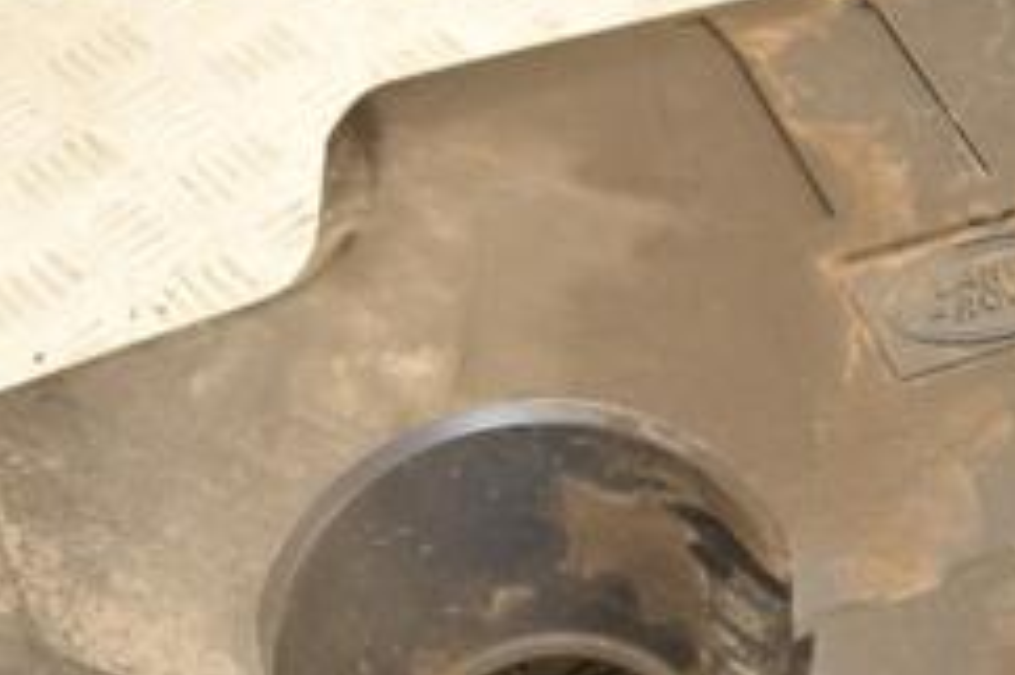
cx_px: 784
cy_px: 579
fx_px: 2204
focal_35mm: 78
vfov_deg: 17.2
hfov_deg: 25.6
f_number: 5.6
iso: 800
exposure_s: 1/200
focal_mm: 21
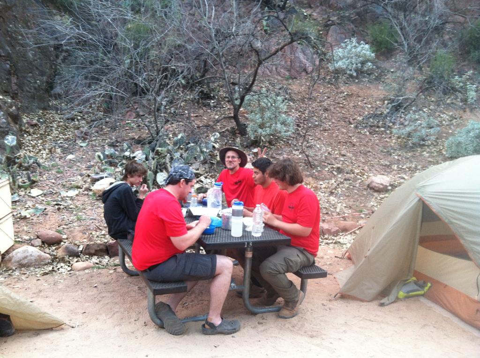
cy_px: 179
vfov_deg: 40.6
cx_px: 240
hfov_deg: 52.7
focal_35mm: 35
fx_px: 484
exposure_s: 1/15
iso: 100
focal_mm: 3.85
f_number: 2.8
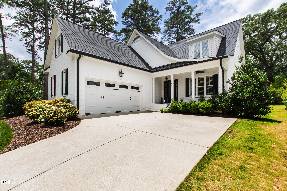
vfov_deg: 77.3
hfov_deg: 100.4
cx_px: 144
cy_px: 96
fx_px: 120
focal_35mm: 15
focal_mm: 10
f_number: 8
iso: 100
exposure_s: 1/320
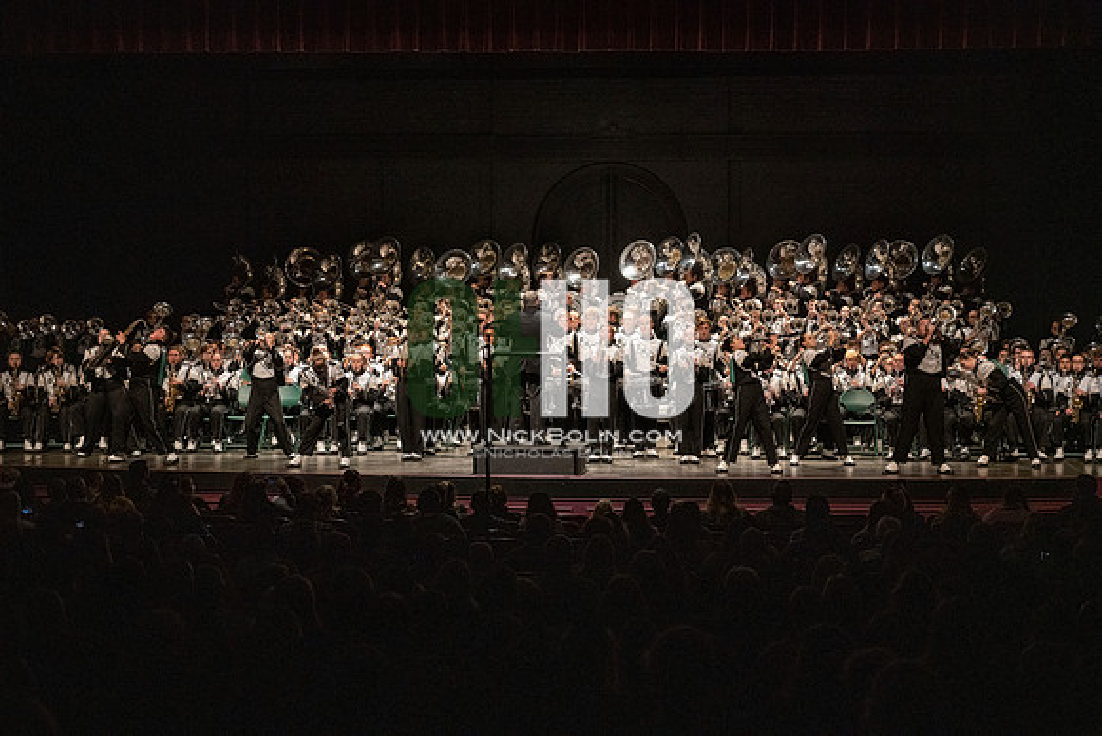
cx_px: 551
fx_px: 2143
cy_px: 368
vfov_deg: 19.5
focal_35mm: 70
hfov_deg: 28.8
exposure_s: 1/640
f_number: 4
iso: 5000
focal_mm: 70
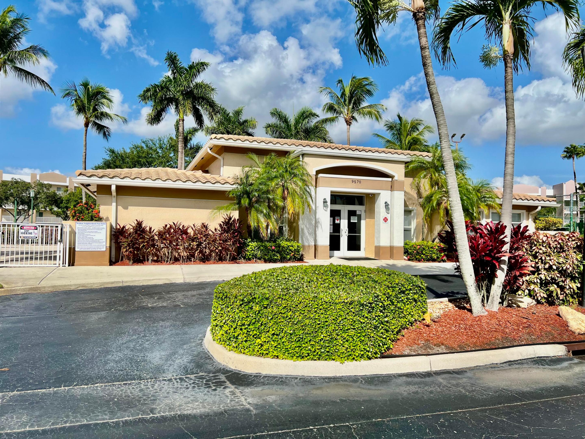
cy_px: 220
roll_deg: -0.4
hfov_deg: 67.3
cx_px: 292
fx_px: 439
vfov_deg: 53.1
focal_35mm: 26
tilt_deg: +2.3
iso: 50
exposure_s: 1/6579
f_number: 1.5
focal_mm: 5.7
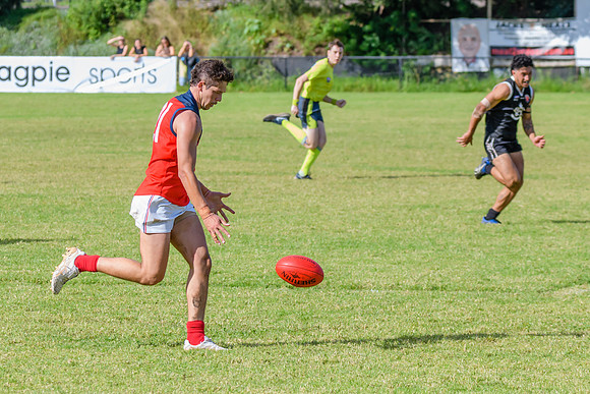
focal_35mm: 298
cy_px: 235
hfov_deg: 6.9
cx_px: 197
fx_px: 4892
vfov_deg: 4.6
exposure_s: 1/2000
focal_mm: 150
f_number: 7.1
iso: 800
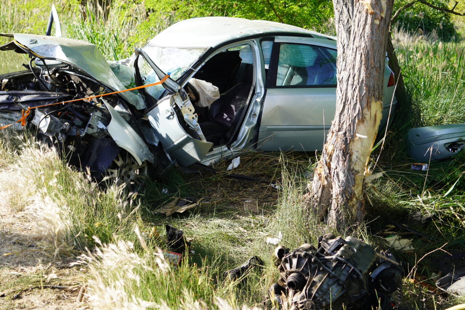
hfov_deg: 24.6
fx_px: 1065
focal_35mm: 82
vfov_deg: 16.5
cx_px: 232
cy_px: 155
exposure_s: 1/125
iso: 100
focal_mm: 55
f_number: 5
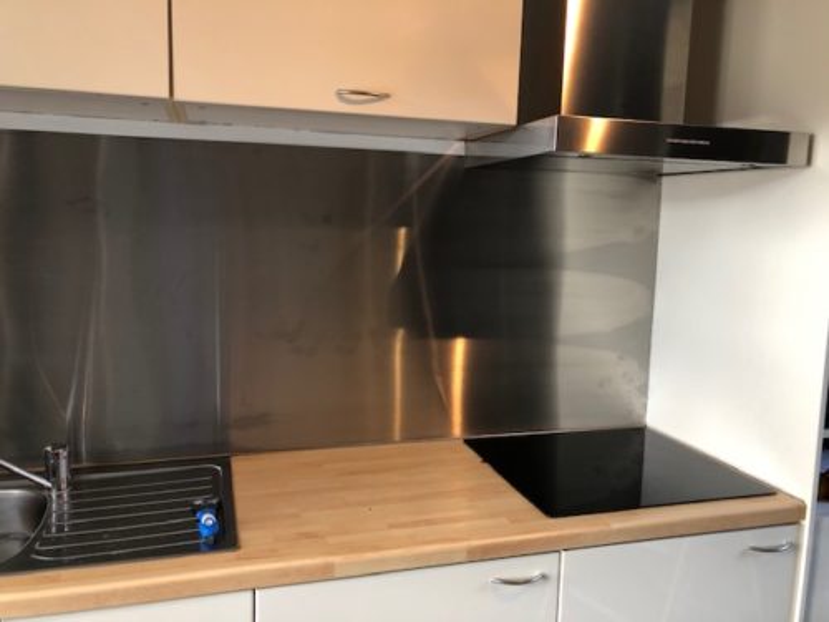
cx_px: 414
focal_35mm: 28
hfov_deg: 63.4
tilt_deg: -7.3
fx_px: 671
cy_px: 311
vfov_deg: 49.7
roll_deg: -1.4
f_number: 1.8
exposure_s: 1/17
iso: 40
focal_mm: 3.99
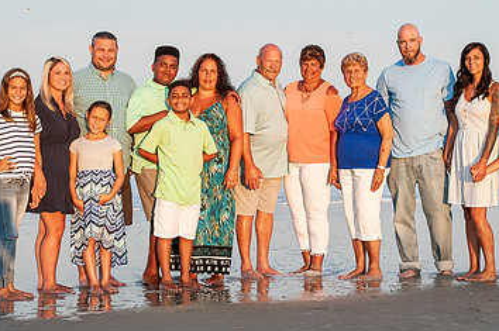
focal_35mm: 82
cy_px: 111
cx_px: 292
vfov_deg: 16.6
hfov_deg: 24.8
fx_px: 1135
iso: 400
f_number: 4
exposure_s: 1/2000
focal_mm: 50
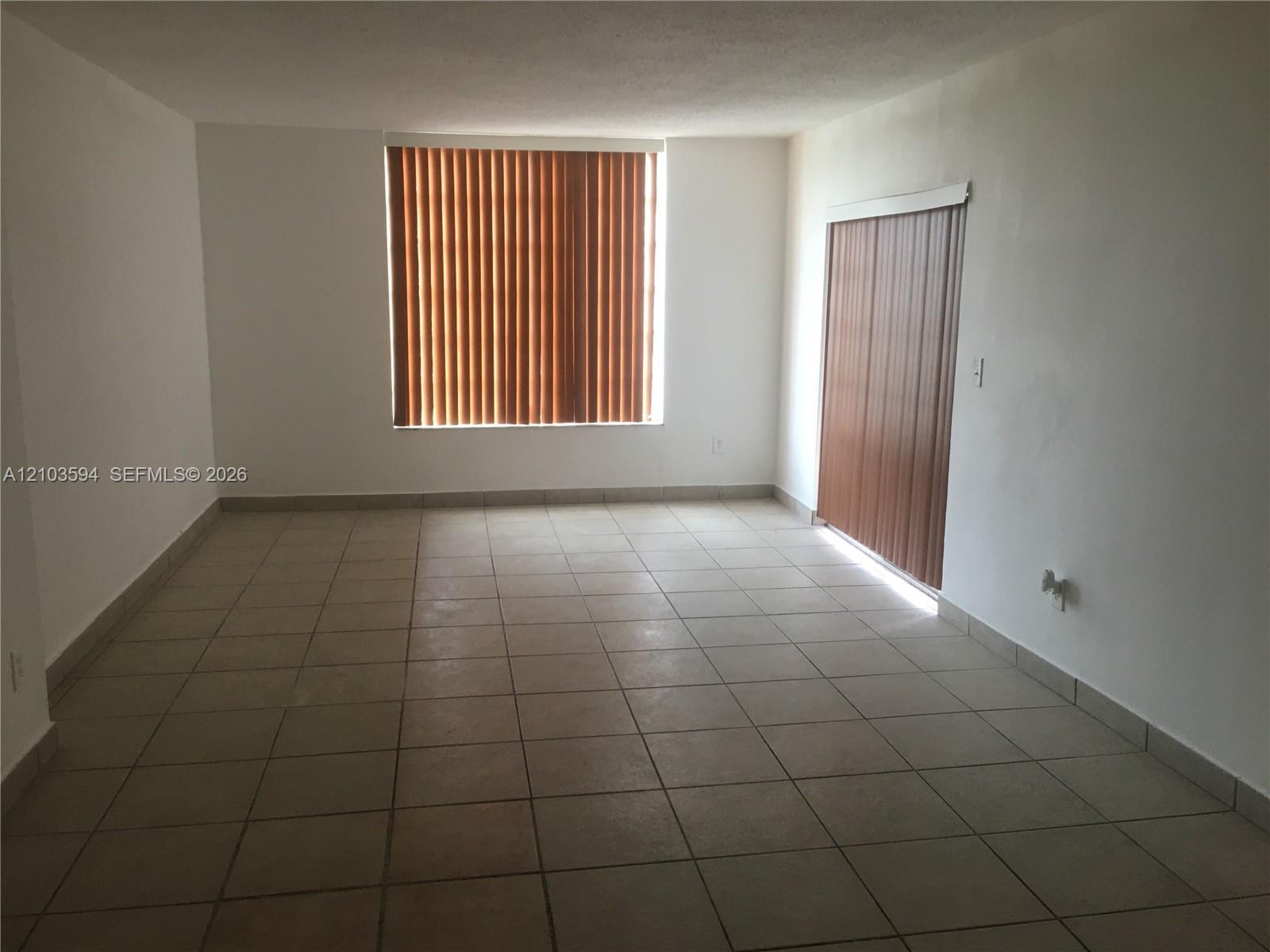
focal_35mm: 29
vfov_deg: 48.2
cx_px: 635
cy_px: 476
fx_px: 1064
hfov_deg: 61.7
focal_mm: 4.15
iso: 80
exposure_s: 1/30
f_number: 2.2
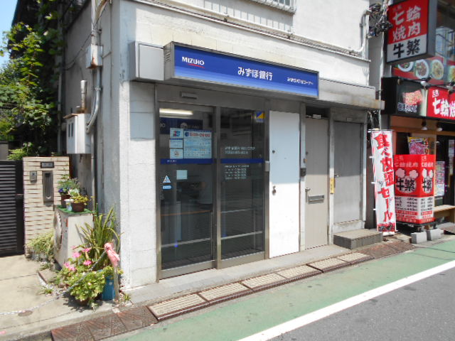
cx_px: 228
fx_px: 342
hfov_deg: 67.3
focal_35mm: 26
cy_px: 170
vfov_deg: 53.1
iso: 80
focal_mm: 4.6
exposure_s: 1/500
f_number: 3.2
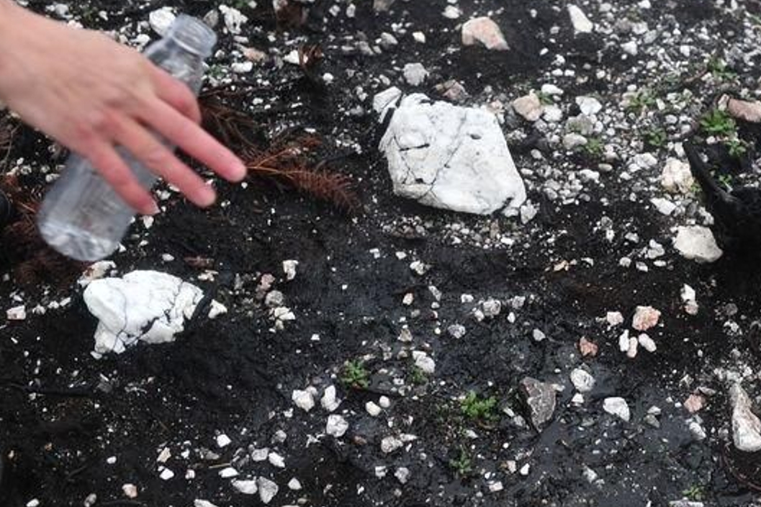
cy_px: 299
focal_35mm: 53
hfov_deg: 36.8
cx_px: 553
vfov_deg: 25.5
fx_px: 1120
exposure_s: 1/160
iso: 400
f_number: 3.5
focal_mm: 35
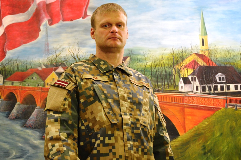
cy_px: 72
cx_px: 120
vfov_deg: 16.8
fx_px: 542
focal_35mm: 81
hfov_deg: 25.1
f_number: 4.8
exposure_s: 1/50
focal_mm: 48
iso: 1600
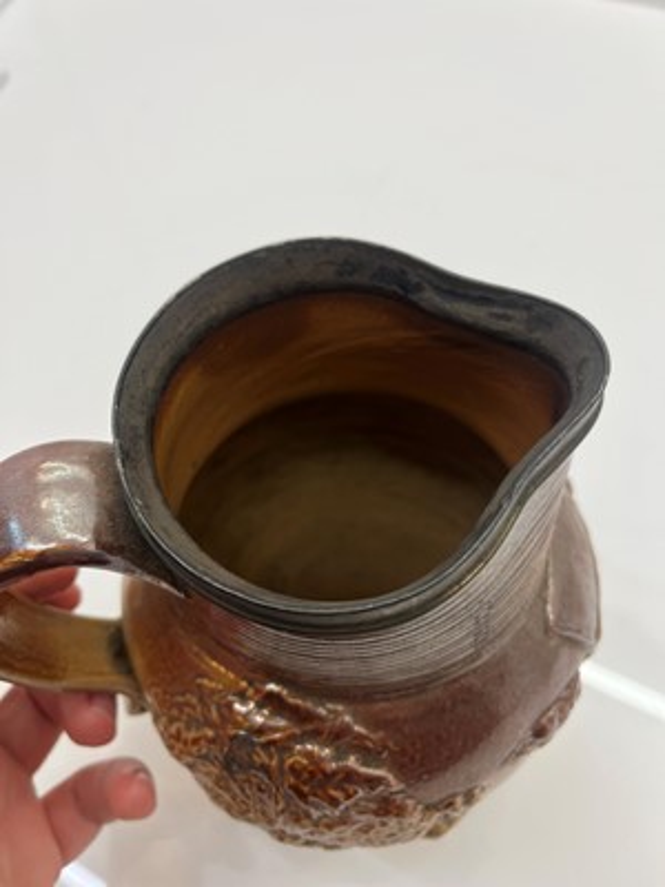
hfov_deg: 53.1
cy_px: 444
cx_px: 332
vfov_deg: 67.3
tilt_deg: -57.7
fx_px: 666
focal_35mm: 26
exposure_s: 1/100
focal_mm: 5.1
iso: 40
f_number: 1.6
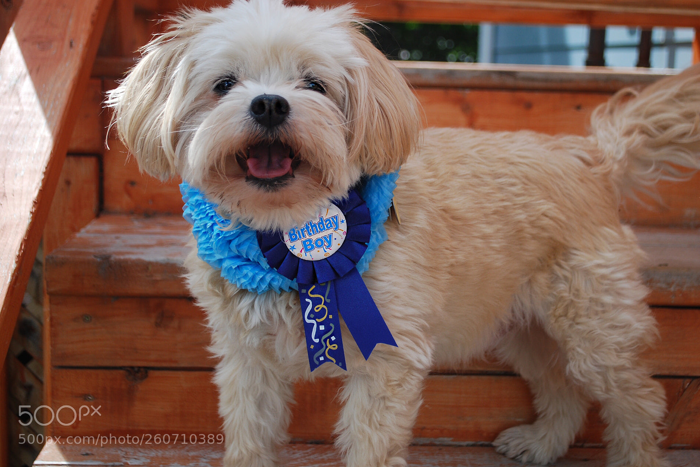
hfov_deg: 37.2
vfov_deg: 25.3
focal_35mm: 54
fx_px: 1040
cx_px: 347
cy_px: 236
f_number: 5.3
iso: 200
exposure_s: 1/640
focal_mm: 35
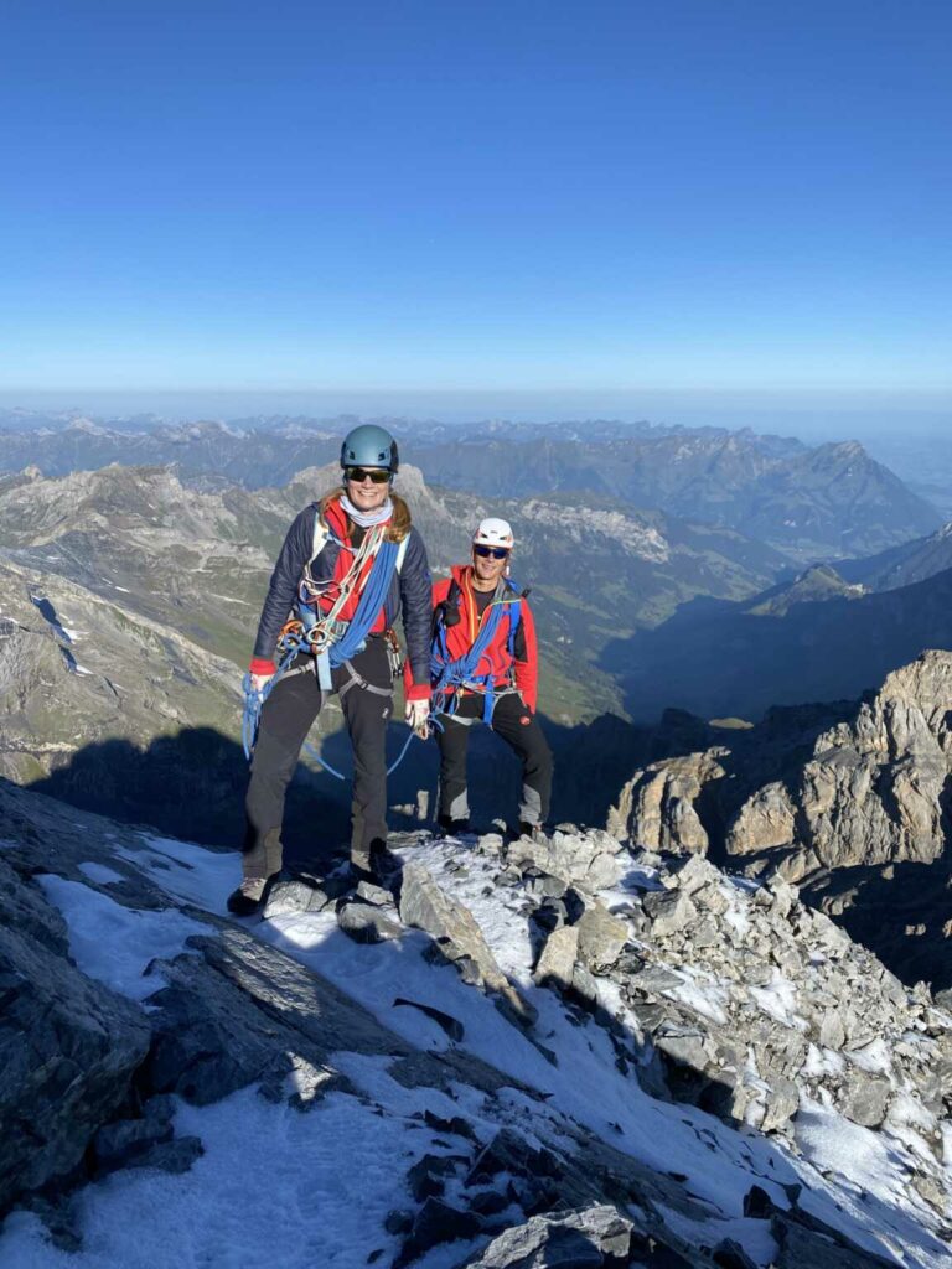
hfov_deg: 53.1
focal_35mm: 26
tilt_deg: -13.3
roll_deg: +1.2
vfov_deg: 67.3
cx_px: 476
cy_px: 634
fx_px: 953
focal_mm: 4.25
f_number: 1.8
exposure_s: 1/3401
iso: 32
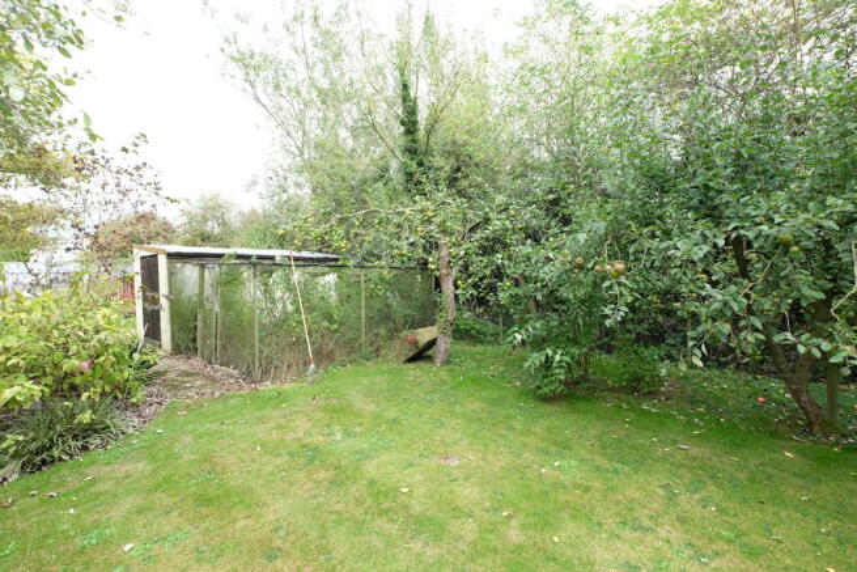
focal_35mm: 15
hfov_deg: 100.4
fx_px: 357
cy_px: 286
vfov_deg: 77.4
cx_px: 428
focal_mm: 10
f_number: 5.6
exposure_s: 1/140
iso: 400
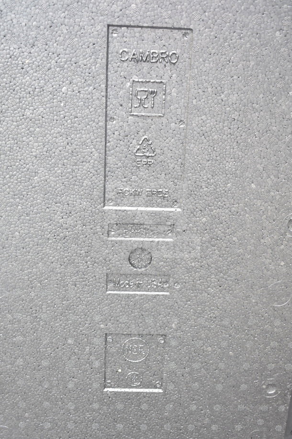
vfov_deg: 46.4
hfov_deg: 31.9
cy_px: 220
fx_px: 511
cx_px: 146
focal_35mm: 42
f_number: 4.2
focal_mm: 28
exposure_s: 1/50
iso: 500
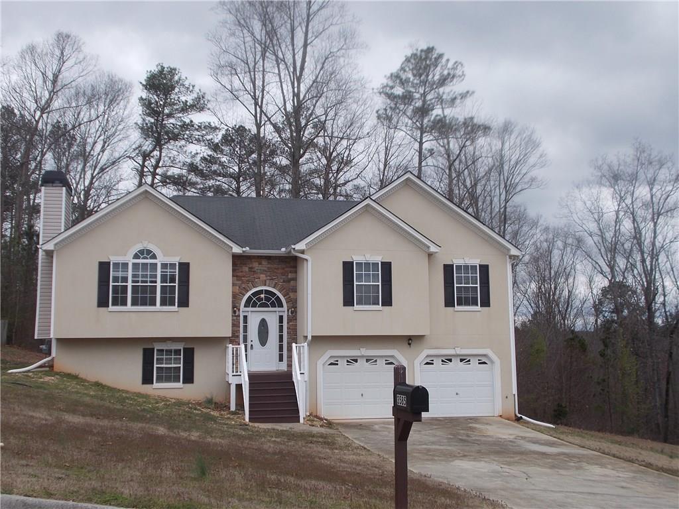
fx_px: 765
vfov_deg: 36.8
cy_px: 254
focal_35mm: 39
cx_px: 340
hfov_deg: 47.9
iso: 80
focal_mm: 6.9
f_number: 3.9
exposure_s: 1/320
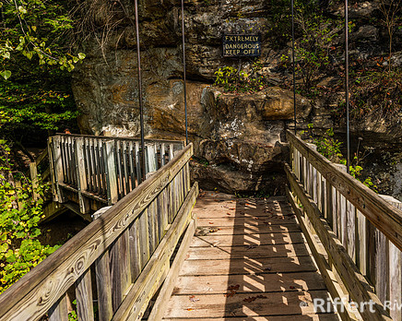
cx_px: 238
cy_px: 143
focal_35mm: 30
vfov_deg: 48.4
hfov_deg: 58.4
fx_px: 357
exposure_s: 1/160
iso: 64
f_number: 5.6
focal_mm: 24
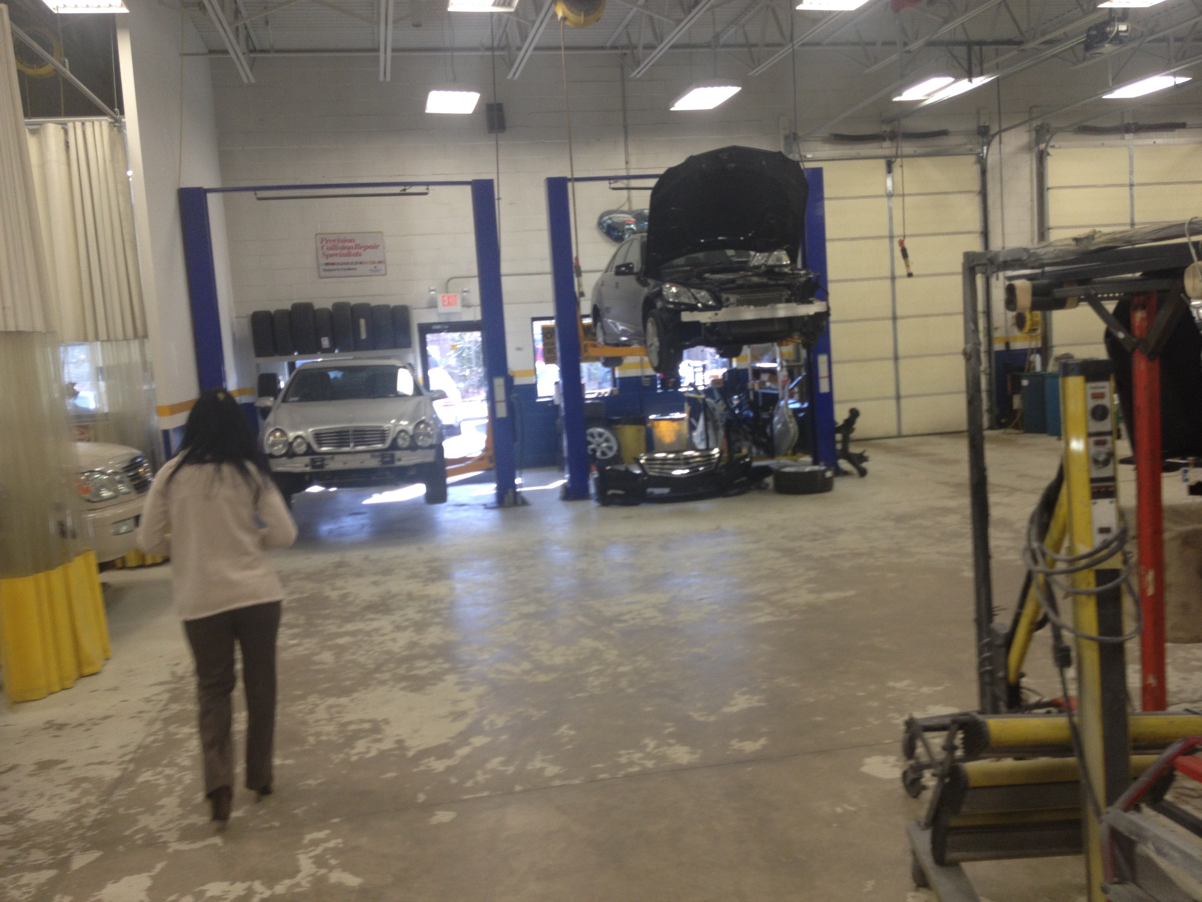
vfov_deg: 40.7
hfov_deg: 52.6
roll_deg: +3.2
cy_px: 451
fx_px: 1215
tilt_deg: -7.8
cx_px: 601
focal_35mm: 35
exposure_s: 1/60
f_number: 2.4
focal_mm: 4.28
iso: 64
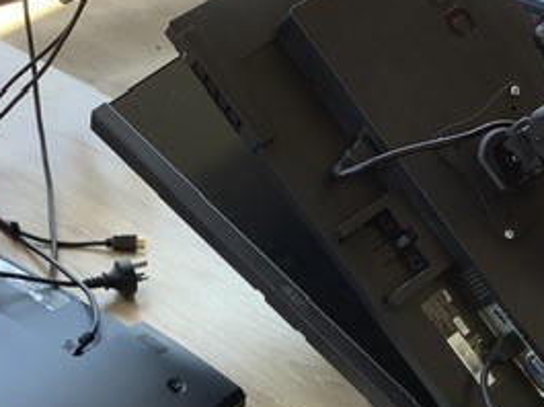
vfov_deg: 19.2
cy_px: 386
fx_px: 1177
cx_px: 174
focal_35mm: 75
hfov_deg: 25.9
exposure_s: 1/120
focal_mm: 3.3
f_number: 2.4
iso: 32
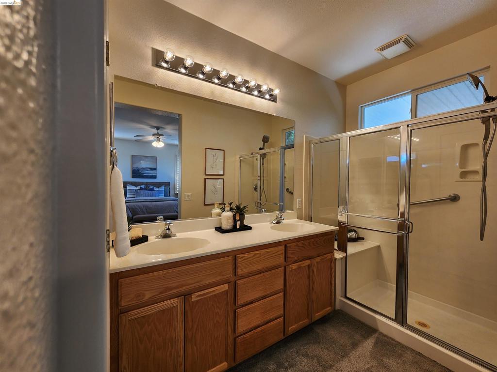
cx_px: 248
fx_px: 187
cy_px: 186
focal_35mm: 13
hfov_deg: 106.2
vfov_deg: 89.9
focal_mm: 2.2
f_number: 2.2
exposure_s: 1/60
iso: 50
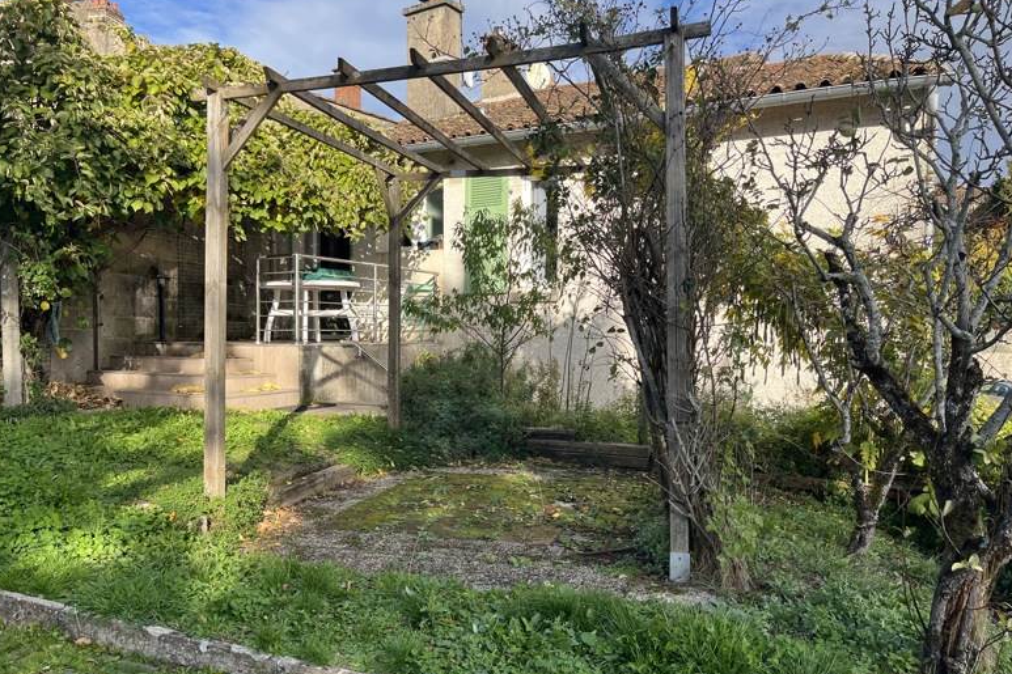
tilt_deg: -4.1
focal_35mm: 28
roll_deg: +0.2
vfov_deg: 46.3
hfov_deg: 65.5
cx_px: 491
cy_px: 374
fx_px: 787
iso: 50
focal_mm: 5.1
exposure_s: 1/1151
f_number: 1.6
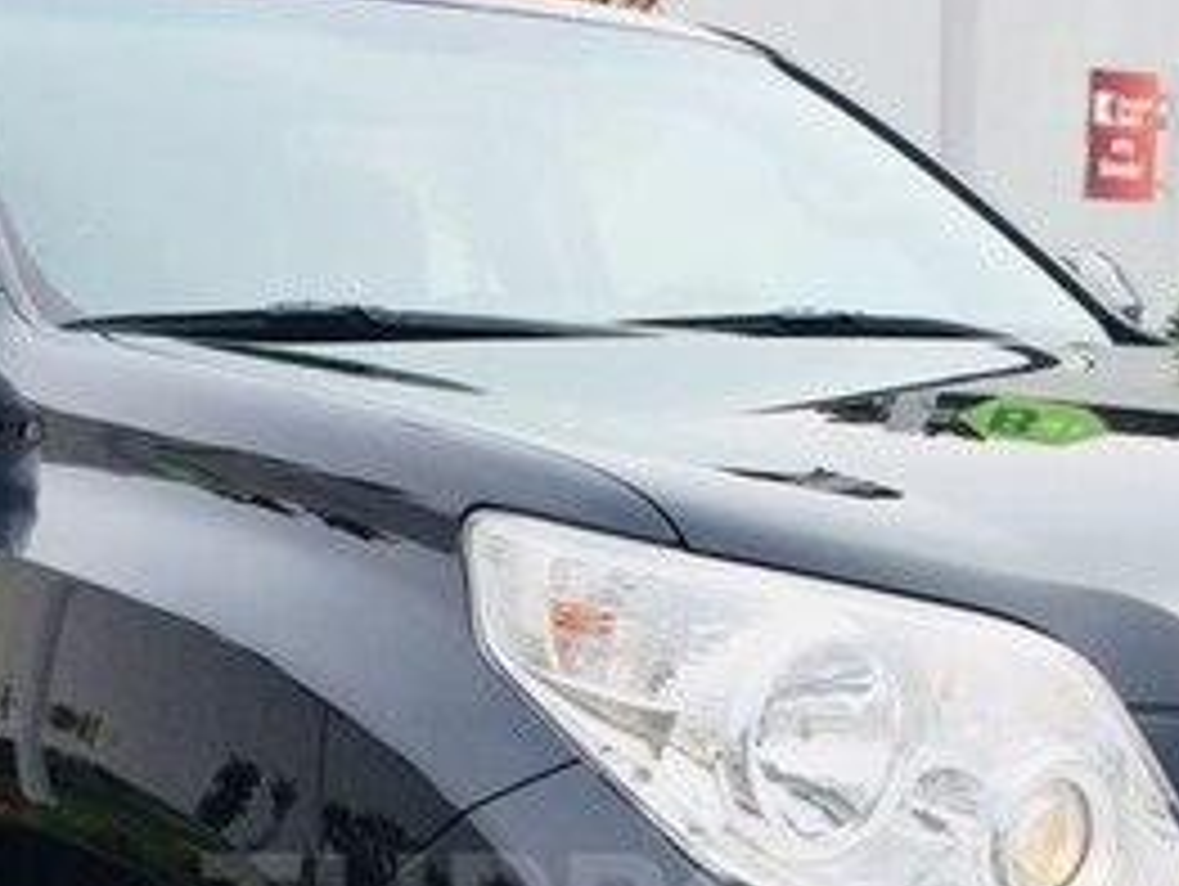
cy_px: 920
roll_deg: -0.4
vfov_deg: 19.5
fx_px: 2489
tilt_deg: -11.6
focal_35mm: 73
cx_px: 662
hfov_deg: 26.6
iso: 32
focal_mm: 4.15
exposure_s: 1/1276
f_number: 2.2
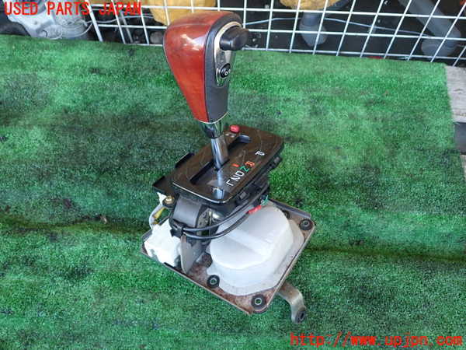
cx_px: 233
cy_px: 175
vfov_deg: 46.8
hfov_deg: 60.0
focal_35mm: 30
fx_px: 404
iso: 160
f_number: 2.3
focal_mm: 5.4
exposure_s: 1/60
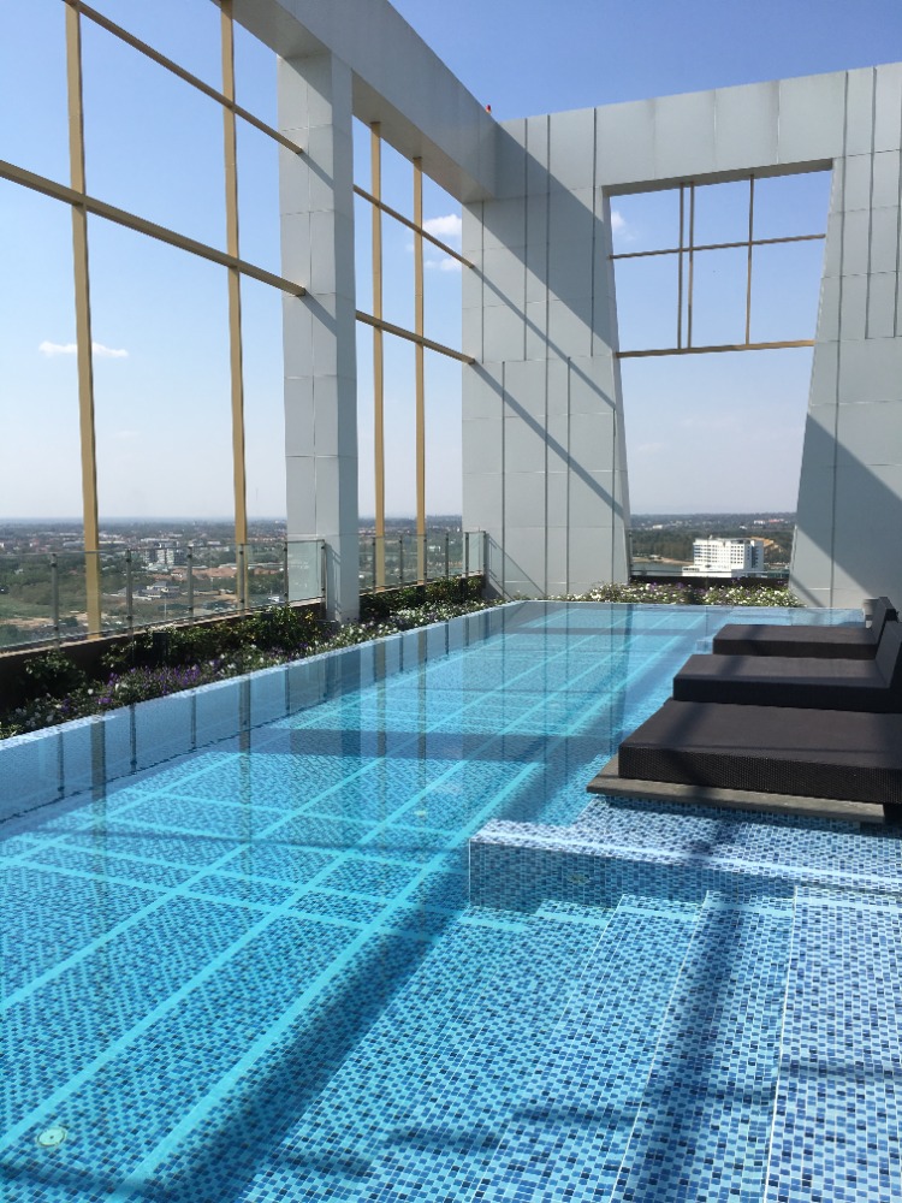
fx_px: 1008
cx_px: 451
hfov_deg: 48.2
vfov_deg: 61.7
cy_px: 602
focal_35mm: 29
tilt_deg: -4.8
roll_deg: -0.3
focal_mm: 4.15
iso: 25
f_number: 2.2
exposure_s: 1/2137
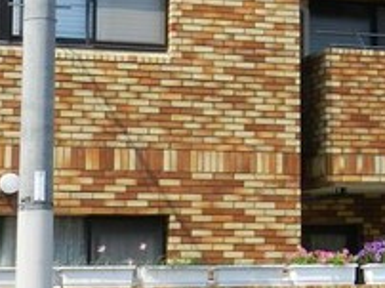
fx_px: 1500
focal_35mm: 135
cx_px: 439
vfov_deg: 10.9
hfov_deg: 14.3
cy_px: 38
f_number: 4
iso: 160
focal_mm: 6.7
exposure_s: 1/800
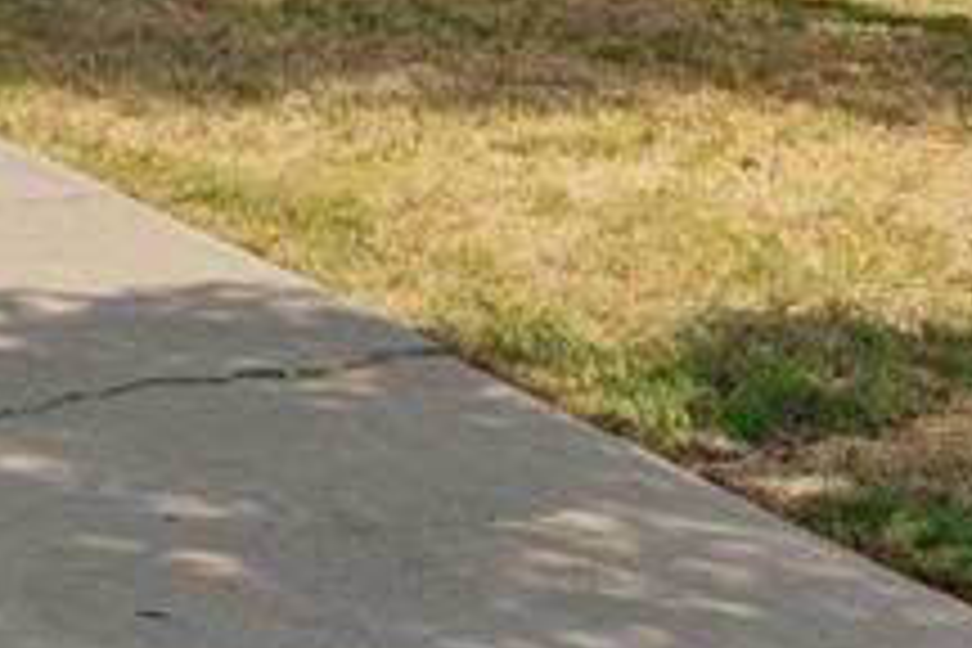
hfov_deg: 19.1
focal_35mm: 95
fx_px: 2565
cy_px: -284
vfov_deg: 13.7
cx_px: -441
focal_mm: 20
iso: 400
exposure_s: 1/640
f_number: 10
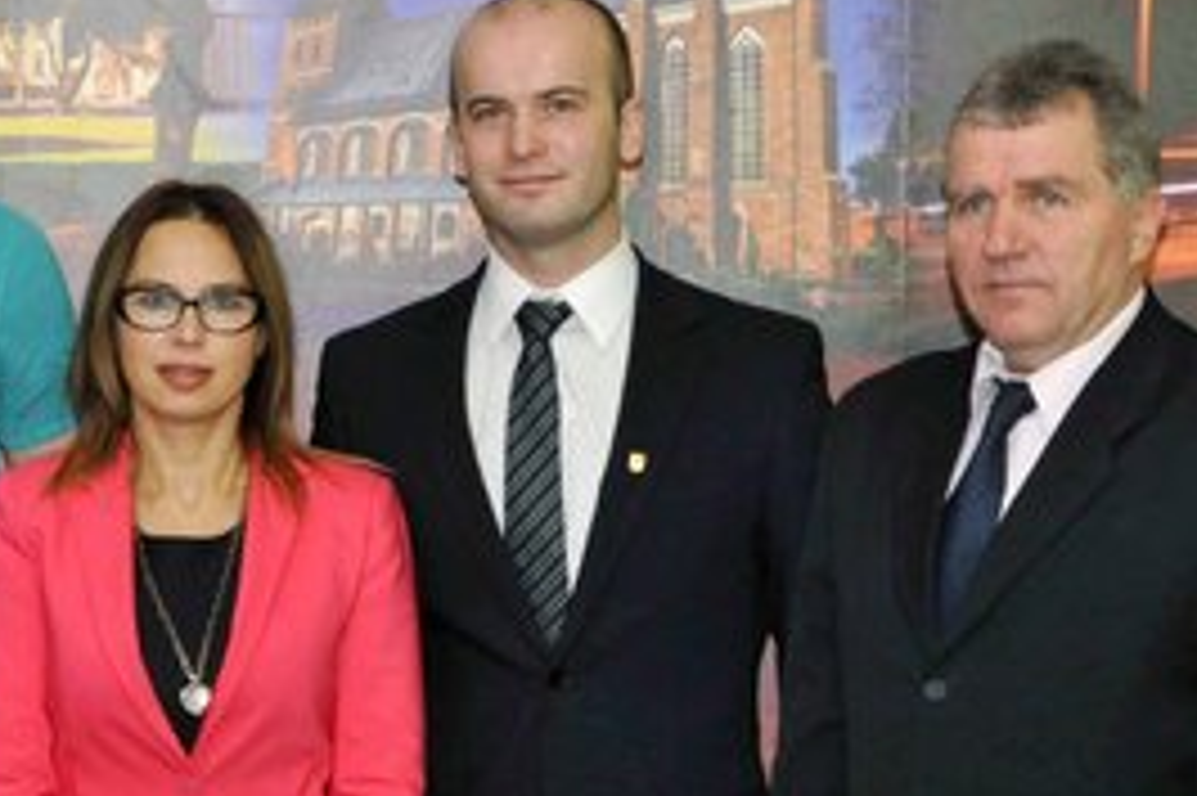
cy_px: 558
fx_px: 5350
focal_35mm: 161
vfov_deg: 8.5
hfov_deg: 12.6
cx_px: -40
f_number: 13
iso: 1250
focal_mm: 44
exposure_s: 1/60
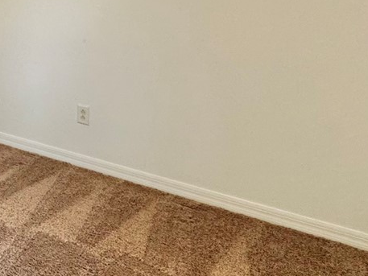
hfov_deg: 29.3
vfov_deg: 27.0
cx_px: -138
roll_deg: +0.4
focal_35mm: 49
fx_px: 521
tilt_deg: -1.3
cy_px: -36
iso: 200
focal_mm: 2.22
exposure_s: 1/120
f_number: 2.2
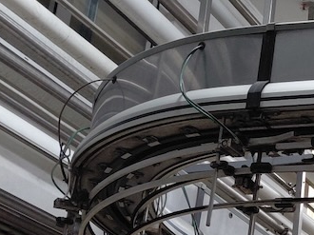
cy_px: 304
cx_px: 600
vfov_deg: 14.6
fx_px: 879
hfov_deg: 16.3
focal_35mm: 97
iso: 160
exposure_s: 1/100
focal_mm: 4.69
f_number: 1.8
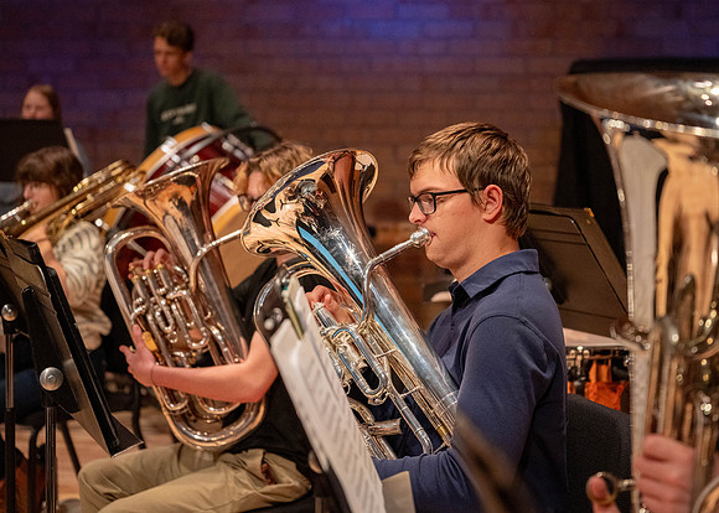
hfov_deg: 24.4
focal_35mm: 81
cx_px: 426
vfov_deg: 17.6
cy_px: 229
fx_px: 1658
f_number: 2.8
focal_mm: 70
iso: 1250
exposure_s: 1/800
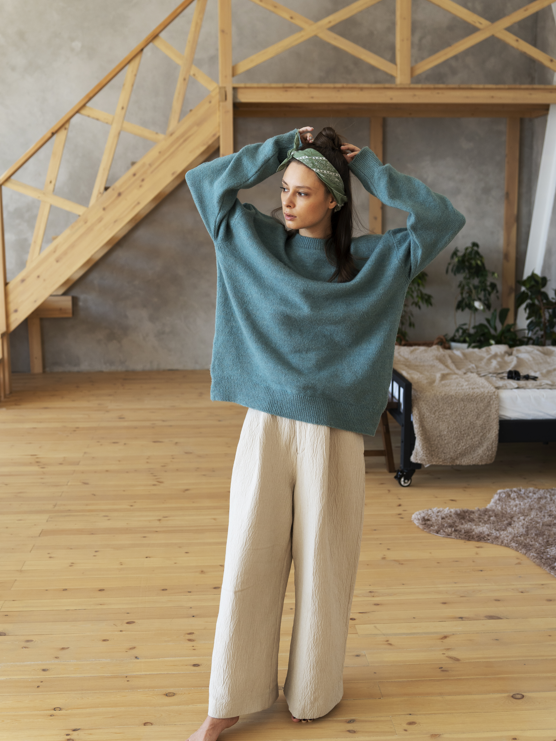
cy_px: 363
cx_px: 276
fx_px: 906
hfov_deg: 34.1
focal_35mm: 42
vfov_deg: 44.5
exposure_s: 1/200
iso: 500
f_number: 3.5
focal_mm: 38.3
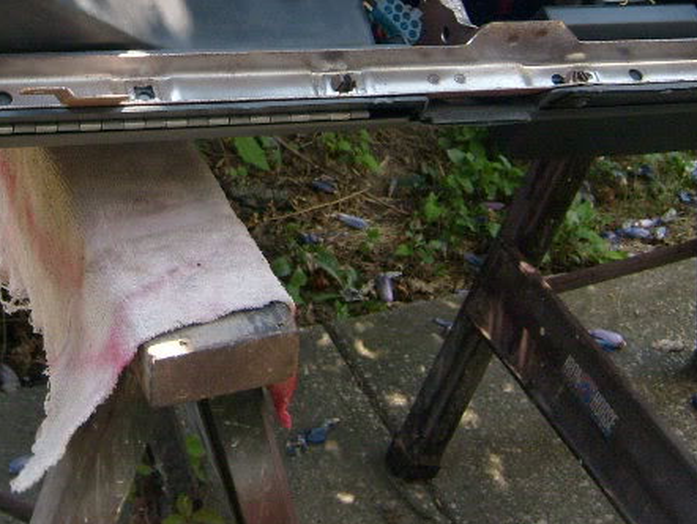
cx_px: 136
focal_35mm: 81
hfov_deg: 23.7
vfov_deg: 17.8
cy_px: 11
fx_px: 1632
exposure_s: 1/250
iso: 80
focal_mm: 5.8
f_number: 2.8
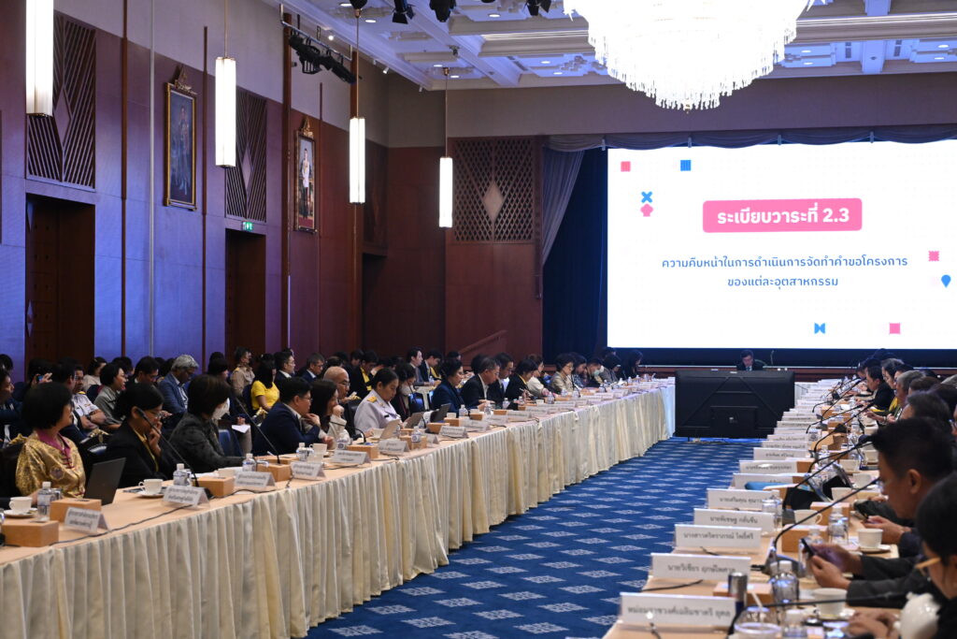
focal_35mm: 53
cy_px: 320
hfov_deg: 37.5
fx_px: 1409
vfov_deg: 25.5
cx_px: 478
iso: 4000
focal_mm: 53
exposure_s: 1/200
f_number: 4.5
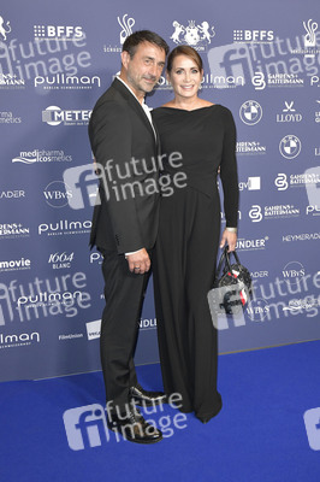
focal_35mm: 35
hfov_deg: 37.8
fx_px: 467
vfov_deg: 54.5
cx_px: 160
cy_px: 241
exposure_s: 1/200
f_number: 6.3
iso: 2000
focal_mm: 35
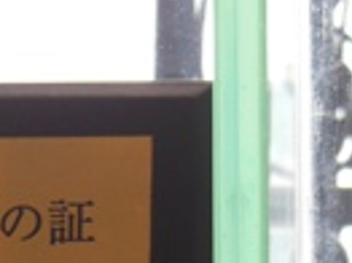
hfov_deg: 2.6
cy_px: 405
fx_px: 7630
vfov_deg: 2.0
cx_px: -30
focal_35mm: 751
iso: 250
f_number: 5.9
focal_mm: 39.3
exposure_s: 1/30
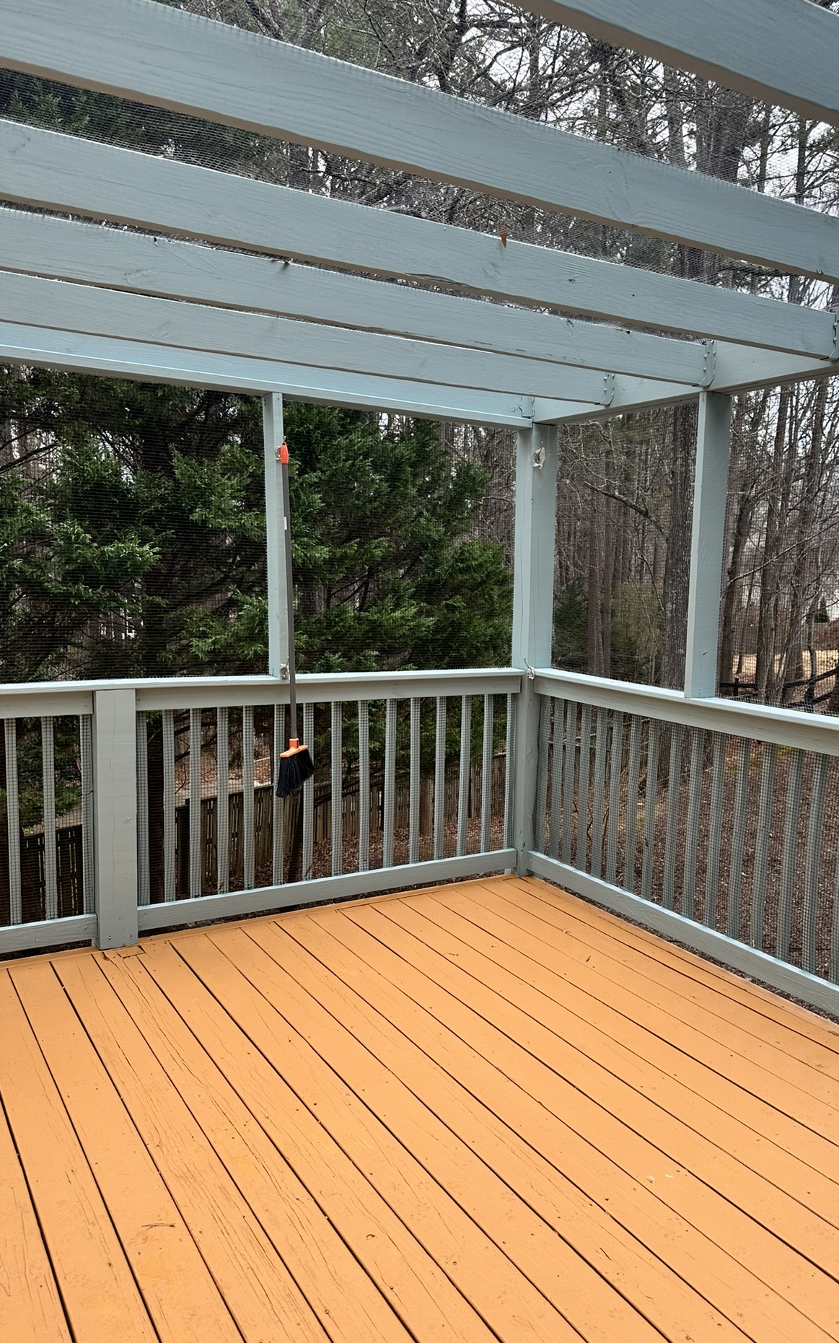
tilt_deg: -6.8
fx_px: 1024
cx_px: 550
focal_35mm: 28
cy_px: 704
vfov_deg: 66.4
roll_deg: -1.9
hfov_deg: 44.0
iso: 64
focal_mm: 6.86
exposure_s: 1/121
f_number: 1.78
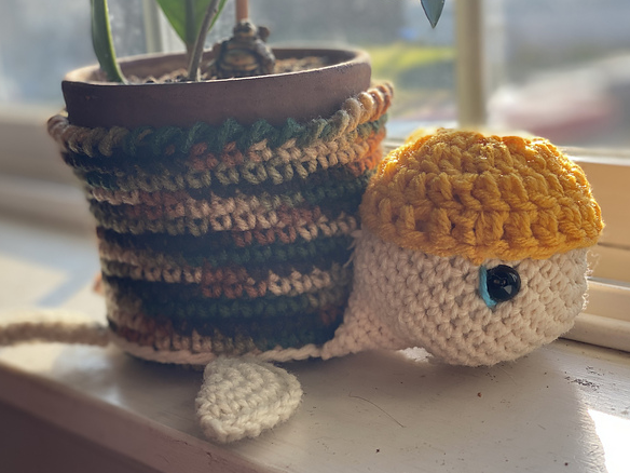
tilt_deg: -14.5
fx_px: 1037
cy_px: 230
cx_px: 317
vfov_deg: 25.7
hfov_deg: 33.8
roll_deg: +4.7
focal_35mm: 57
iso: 20
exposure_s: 1/164
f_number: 2
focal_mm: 6
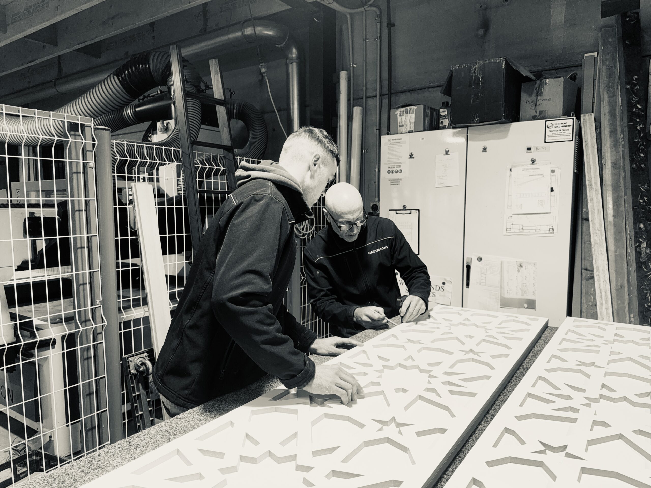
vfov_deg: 56.8
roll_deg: +0.5
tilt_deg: -5.0
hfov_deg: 71.6
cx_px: 326
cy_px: 244
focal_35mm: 24
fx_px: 451
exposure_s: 1/100
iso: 80
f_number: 1.78
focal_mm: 6.76
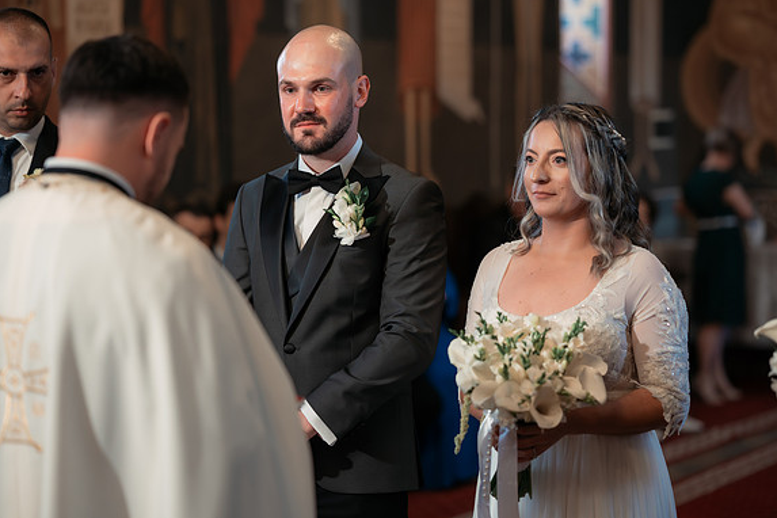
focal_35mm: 86
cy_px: 258
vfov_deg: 15.9
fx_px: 1856
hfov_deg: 23.6
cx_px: 391
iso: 1600
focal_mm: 85
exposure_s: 1/200
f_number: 2.2
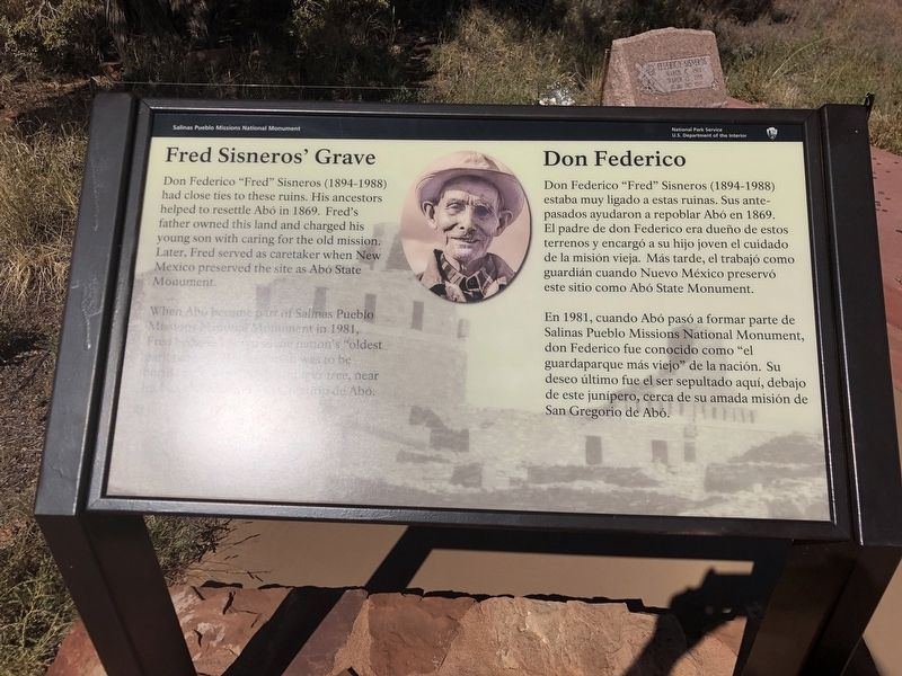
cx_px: 451
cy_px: 338
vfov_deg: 49.7
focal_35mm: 28
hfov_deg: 63.4
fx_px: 730
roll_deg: +1.2
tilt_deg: -34.7
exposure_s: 1/9804
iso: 25
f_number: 1.8
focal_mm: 4
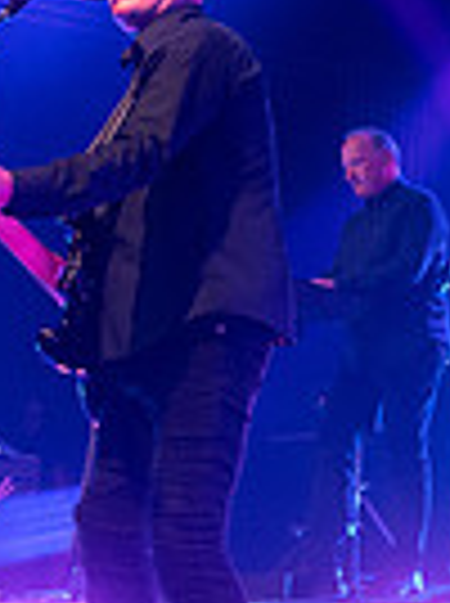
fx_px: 1739
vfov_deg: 19.2
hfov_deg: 13.4
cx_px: 774
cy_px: 34
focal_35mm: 100
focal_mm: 24
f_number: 3.2
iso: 2500
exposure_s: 1/200
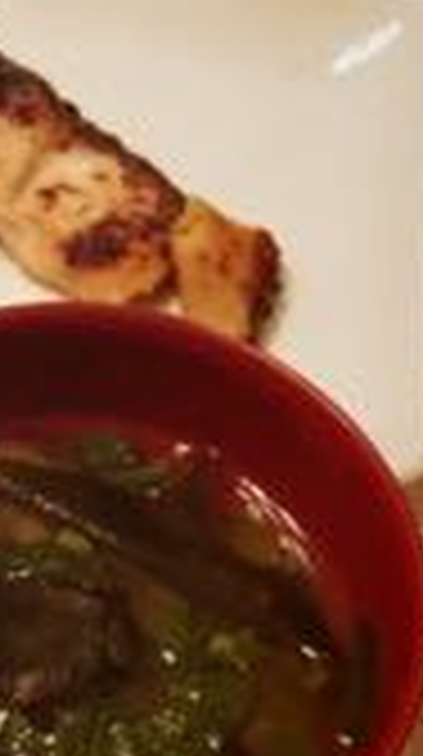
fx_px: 2142
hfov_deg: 11.1
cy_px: 457
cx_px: -32
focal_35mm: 107
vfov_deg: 20.0
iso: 1600
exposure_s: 1/160
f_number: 2.2
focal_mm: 8.5
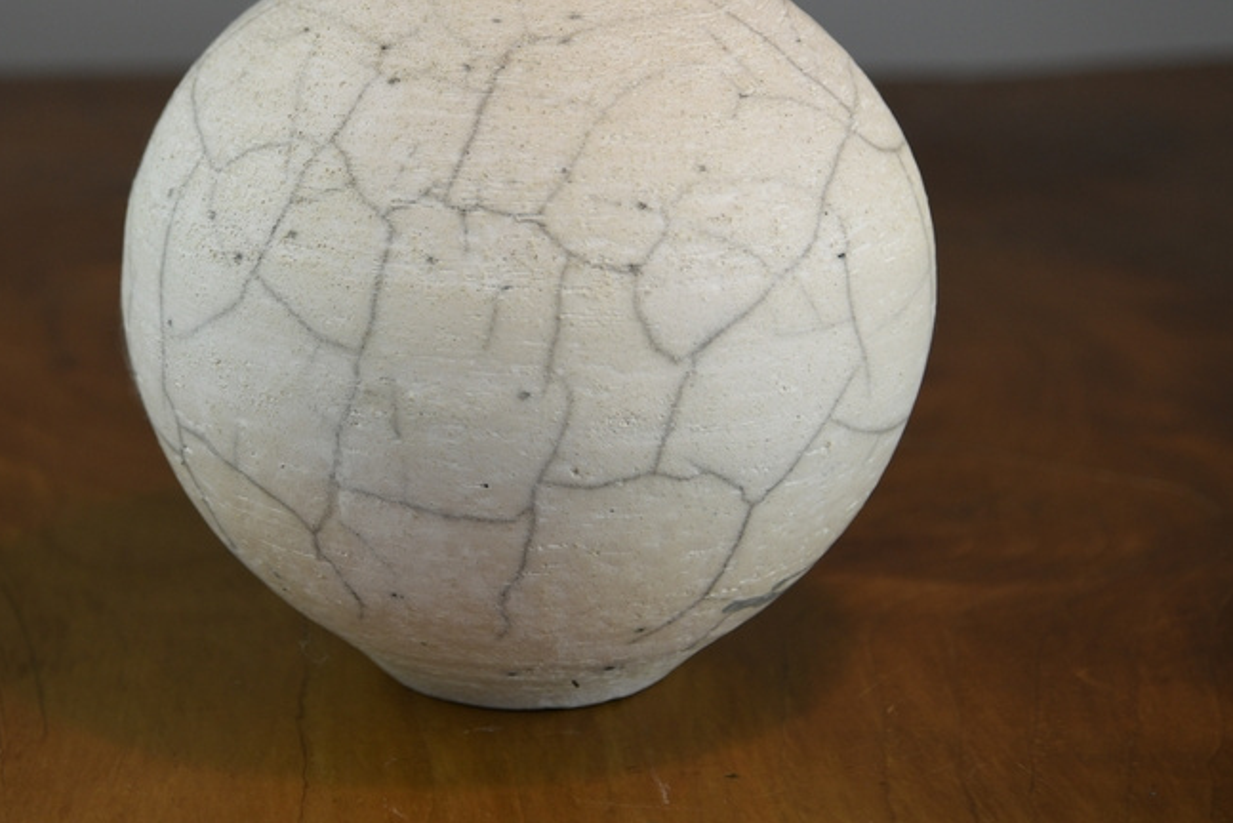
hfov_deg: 14.7
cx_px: 250
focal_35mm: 139
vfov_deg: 9.9
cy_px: 152
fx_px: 4763
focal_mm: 75
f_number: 4
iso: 400
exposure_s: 1/80
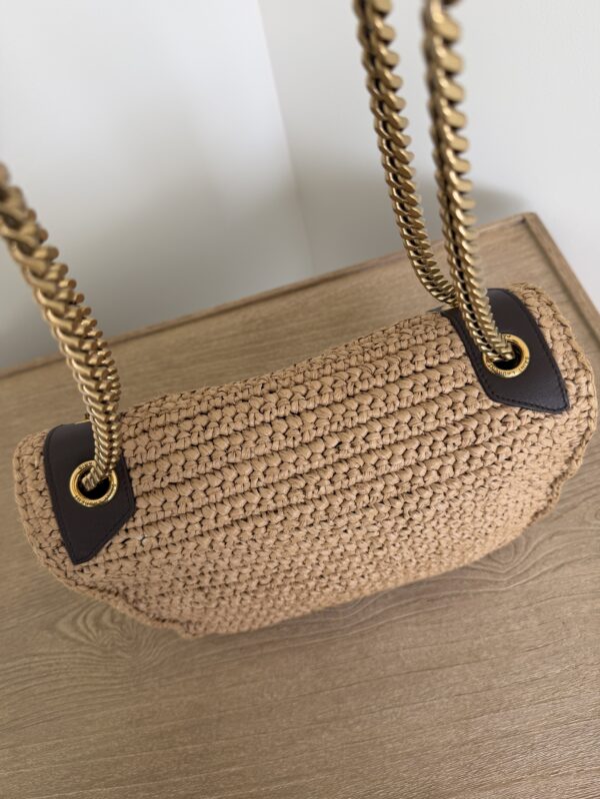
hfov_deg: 56.8
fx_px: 555
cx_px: 300
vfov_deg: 71.6
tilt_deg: -62.1
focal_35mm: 24
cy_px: 400
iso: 50
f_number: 1.78
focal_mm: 6.76
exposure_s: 1/122
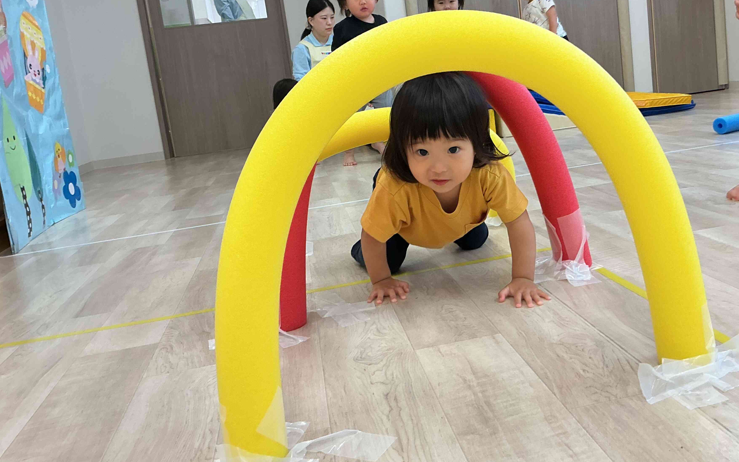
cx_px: 369
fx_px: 624
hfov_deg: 61.2
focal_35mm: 31
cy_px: 216
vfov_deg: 40.6
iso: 50
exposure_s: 1/120
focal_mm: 3
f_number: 1.8
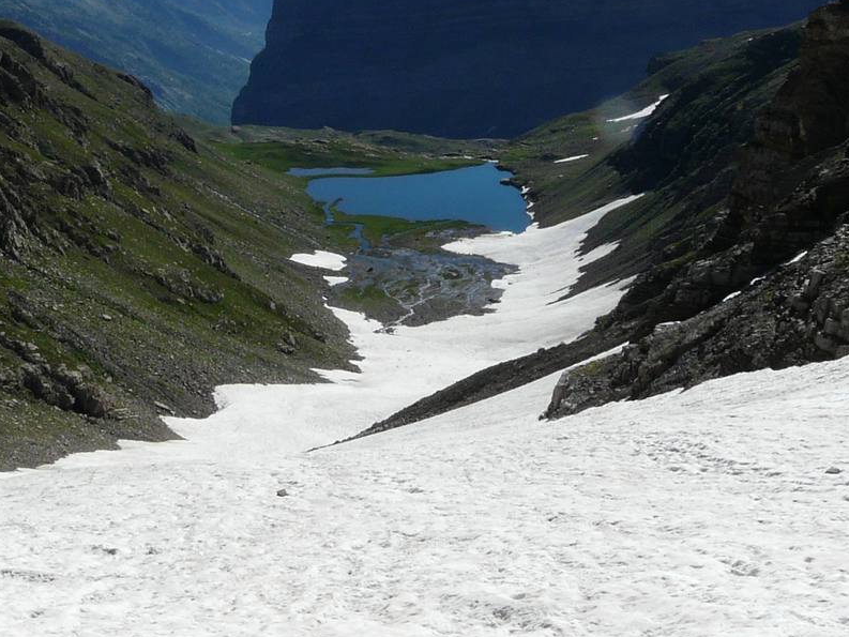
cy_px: 169
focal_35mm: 59
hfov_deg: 32.5
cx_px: 298
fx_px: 1447
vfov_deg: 24.6
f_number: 7.1
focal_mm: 4.6
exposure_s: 1/400
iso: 100
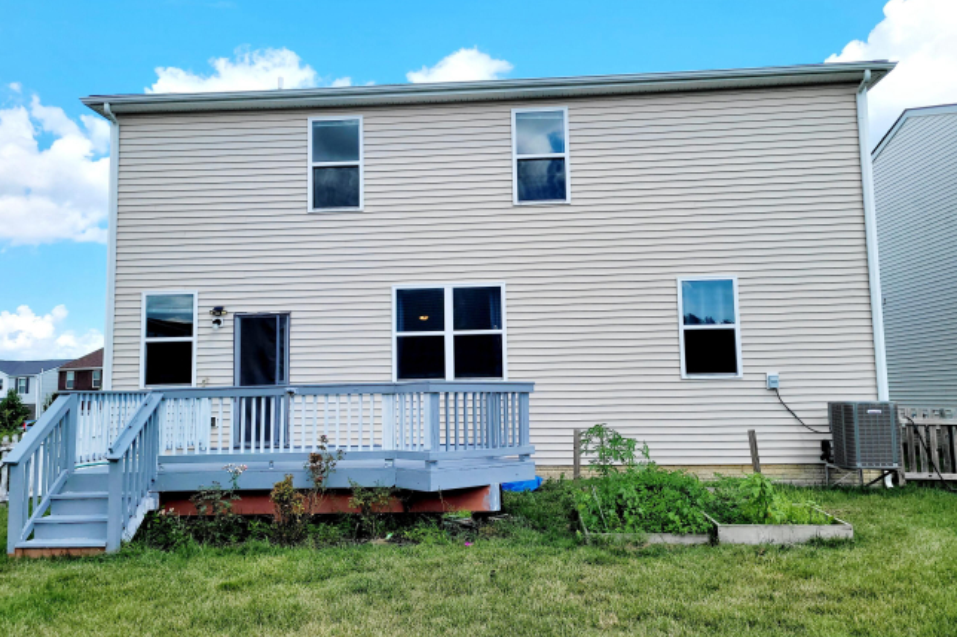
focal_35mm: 28
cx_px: 463
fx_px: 744
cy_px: 310
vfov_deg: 46.4
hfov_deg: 65.5
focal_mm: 5.4
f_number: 1.8
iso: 40
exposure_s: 1/2000
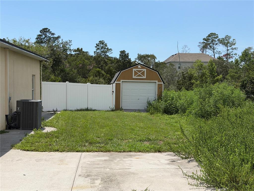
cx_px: 127
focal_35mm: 48
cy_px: 96
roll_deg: -0.5
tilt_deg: -3.4
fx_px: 352
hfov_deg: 39.7
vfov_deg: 30.3
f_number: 1.78
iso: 80
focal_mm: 6.76
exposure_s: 1/7874
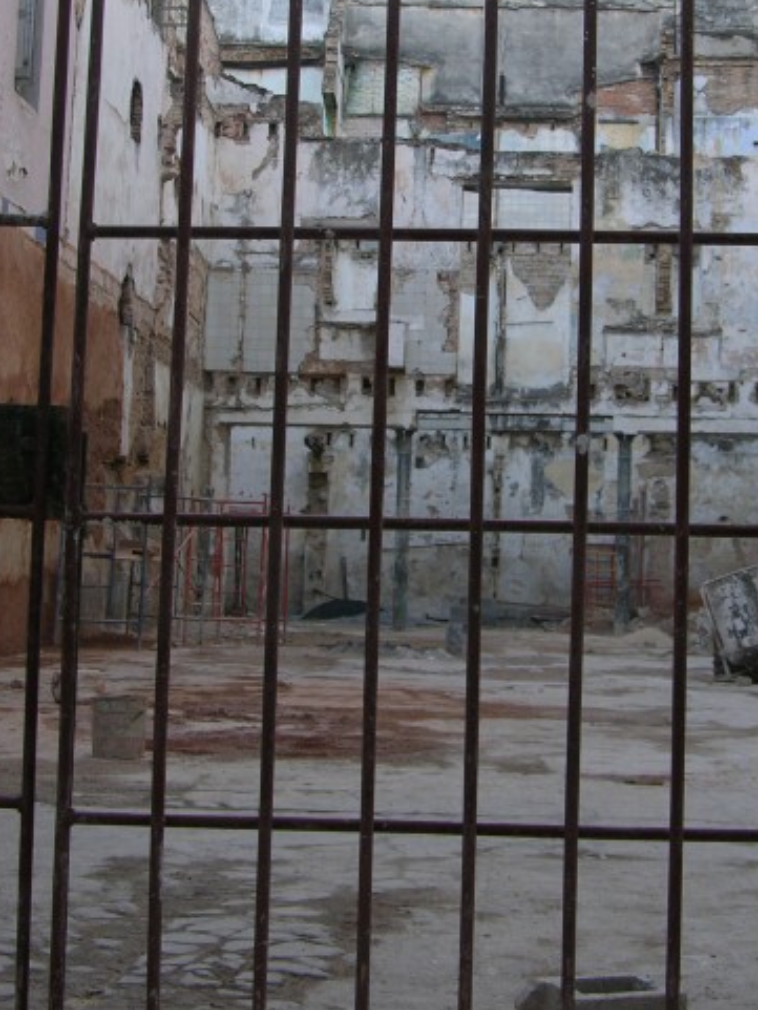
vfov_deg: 28.9
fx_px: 1955
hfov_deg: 21.9
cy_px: 384
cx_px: 477
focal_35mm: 67
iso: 50
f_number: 3.3
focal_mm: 10.7
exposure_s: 1/43.9
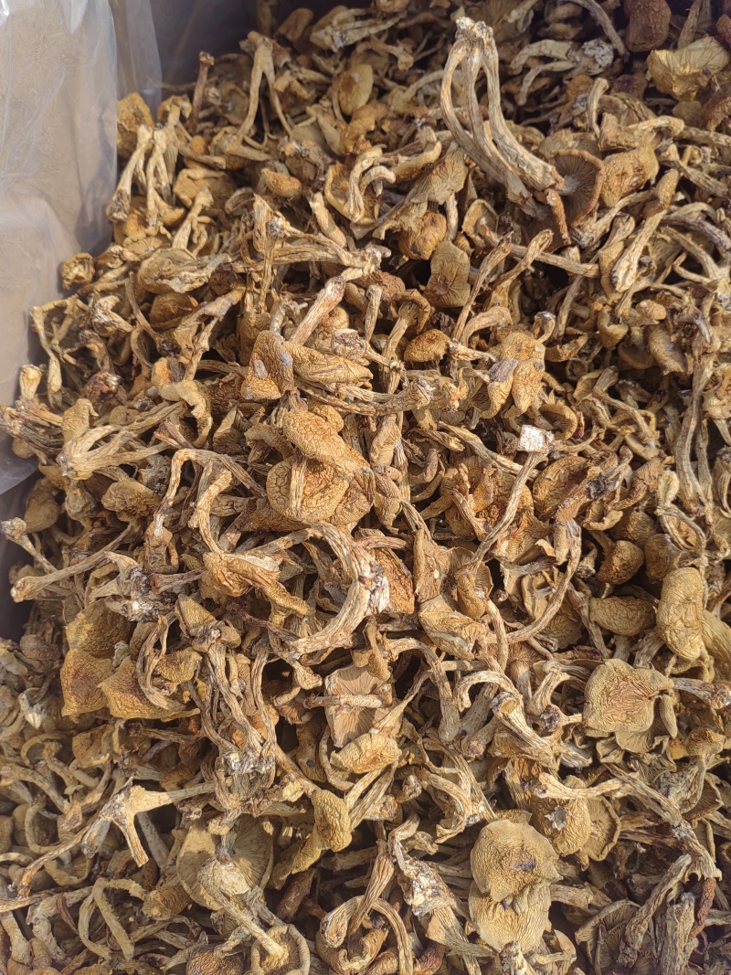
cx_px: 366
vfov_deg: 65.3
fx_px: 760
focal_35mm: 27
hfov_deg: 51.3
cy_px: 488
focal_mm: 5.52
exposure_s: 1/2088
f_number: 1.9
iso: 50
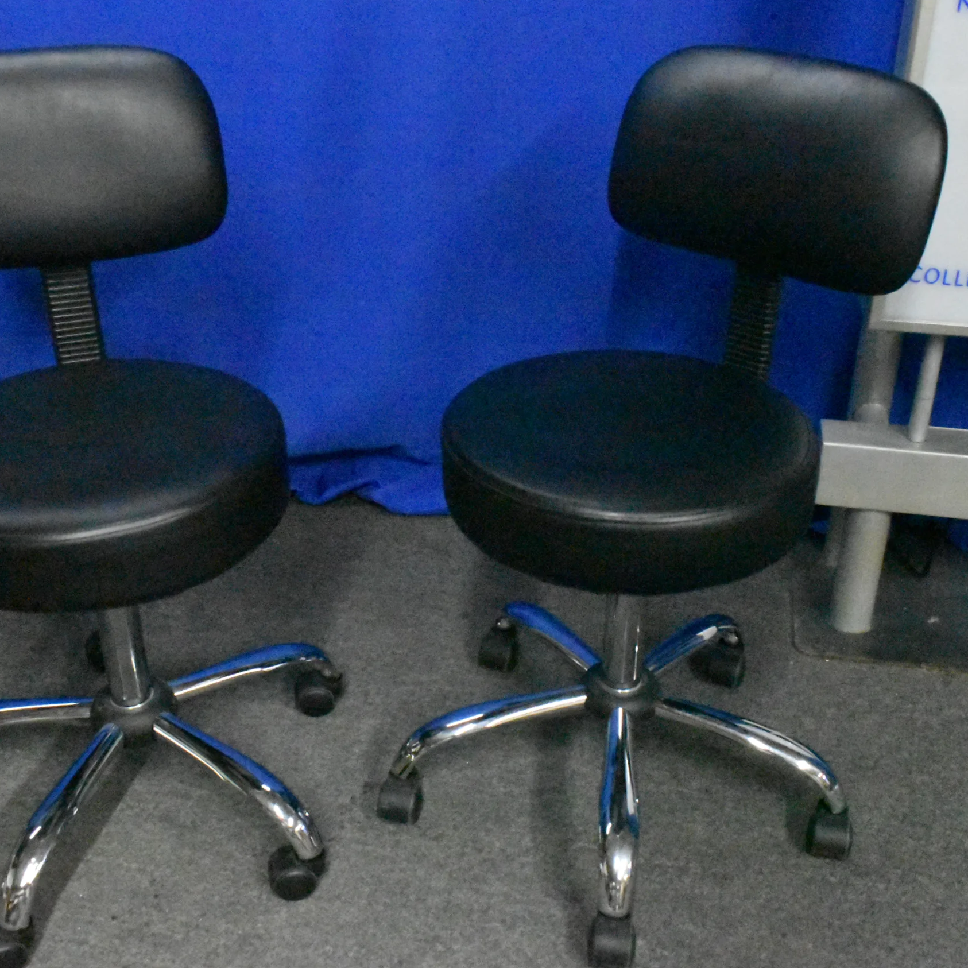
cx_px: 467
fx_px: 1286
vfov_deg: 41.3
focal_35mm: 41
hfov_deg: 41.2
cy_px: 485
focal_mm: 21
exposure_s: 1/320
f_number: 8
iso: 25600
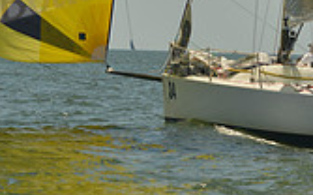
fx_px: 2113
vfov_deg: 5.1
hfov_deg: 8.5
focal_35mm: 248
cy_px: -308
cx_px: 241
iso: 200
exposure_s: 1/800
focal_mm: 70
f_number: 7.1
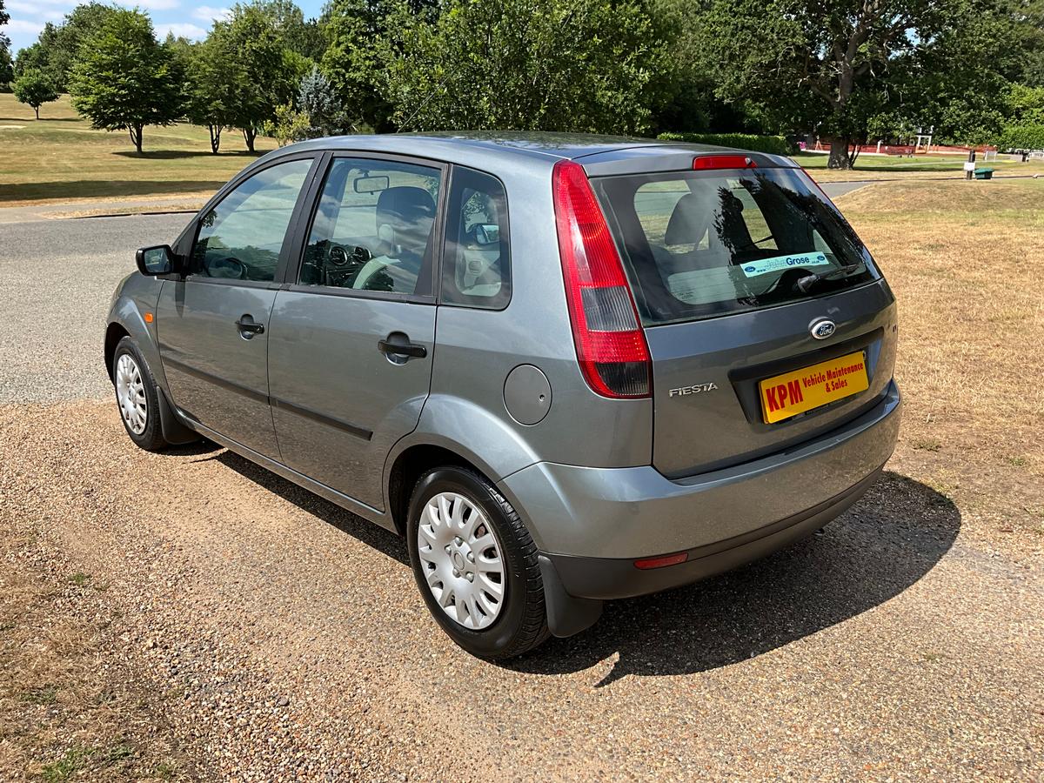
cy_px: 392
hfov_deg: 61.7
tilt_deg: -17.2
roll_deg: -2.7
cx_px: 522
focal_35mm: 29
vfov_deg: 48.2
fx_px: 875
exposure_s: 1/1490
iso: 25
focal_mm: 3
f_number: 1.8
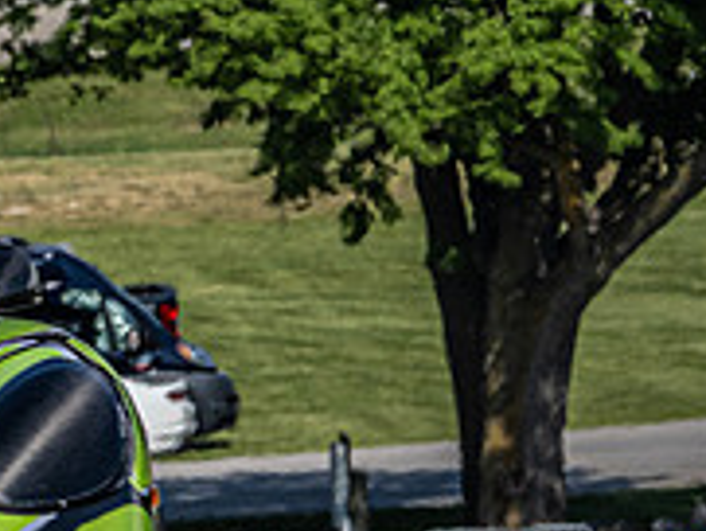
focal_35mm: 1927
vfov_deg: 0.8
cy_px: 400
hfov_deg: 1.0
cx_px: -207
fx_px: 39328
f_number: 14
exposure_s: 1/500
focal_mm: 300
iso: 400
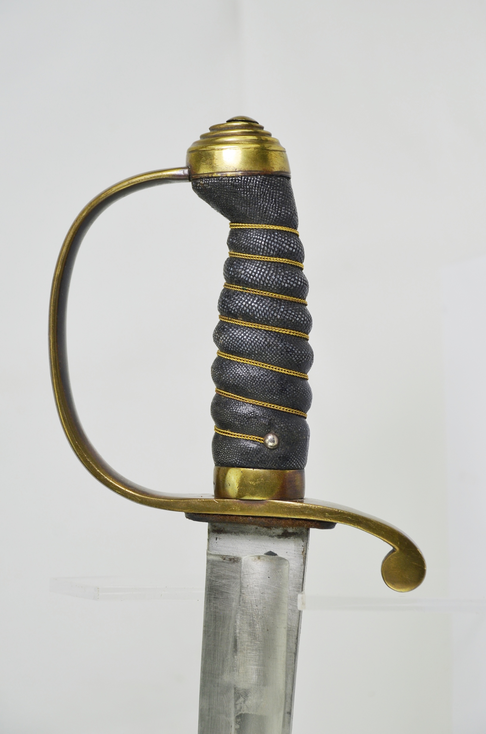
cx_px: 243
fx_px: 1892
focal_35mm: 93
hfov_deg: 14.6
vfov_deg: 22.0
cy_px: 367
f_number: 5
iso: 400
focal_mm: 62
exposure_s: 1/320
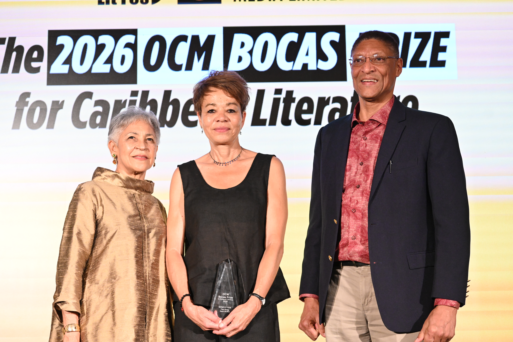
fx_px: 997
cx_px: 256
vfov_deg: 19.5
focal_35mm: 70
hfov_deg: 28.8
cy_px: 171
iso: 4000
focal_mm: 70
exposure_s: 1/640
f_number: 3.5
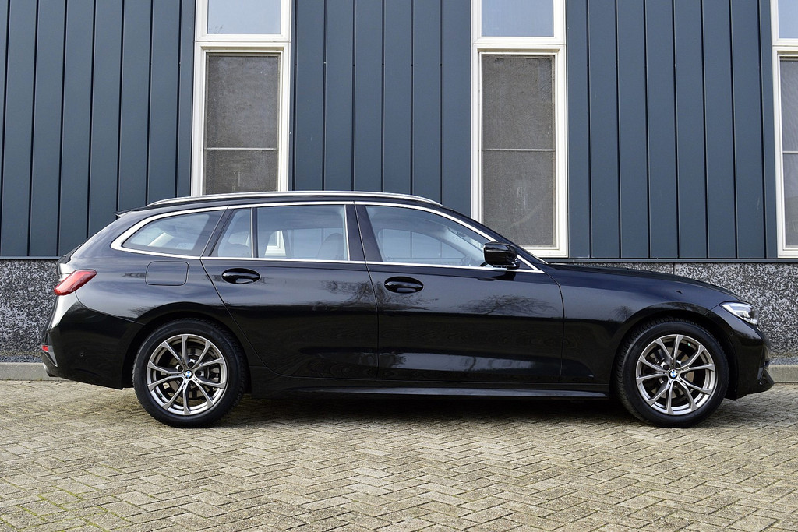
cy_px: 266
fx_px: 798
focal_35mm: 36
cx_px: 399
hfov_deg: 53.1
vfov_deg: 36.9
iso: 400
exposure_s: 1/125
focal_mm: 24
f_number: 9
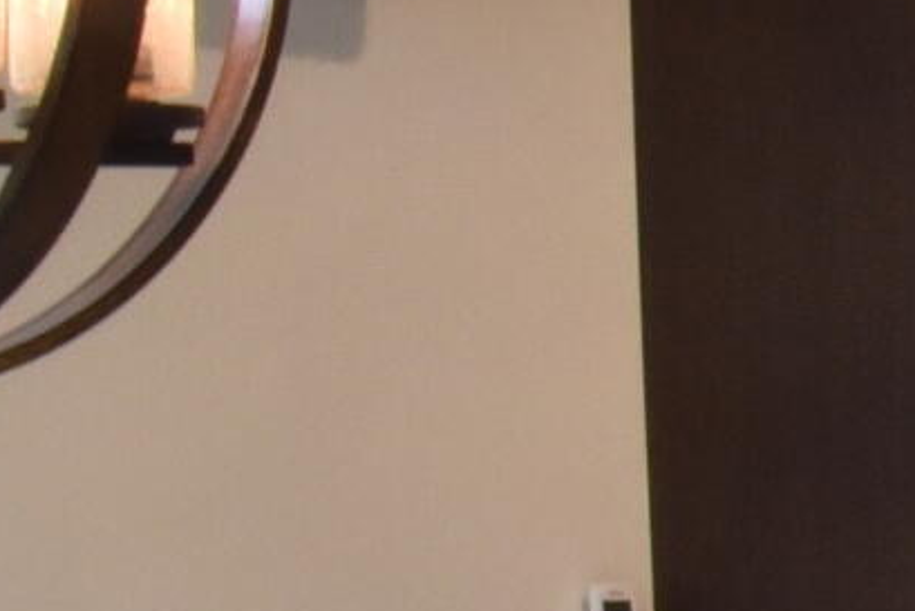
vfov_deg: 7.8
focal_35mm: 176
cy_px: 629
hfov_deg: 10.0
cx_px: 2291
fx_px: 4475
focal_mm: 24
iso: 3600
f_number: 22
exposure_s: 1/25
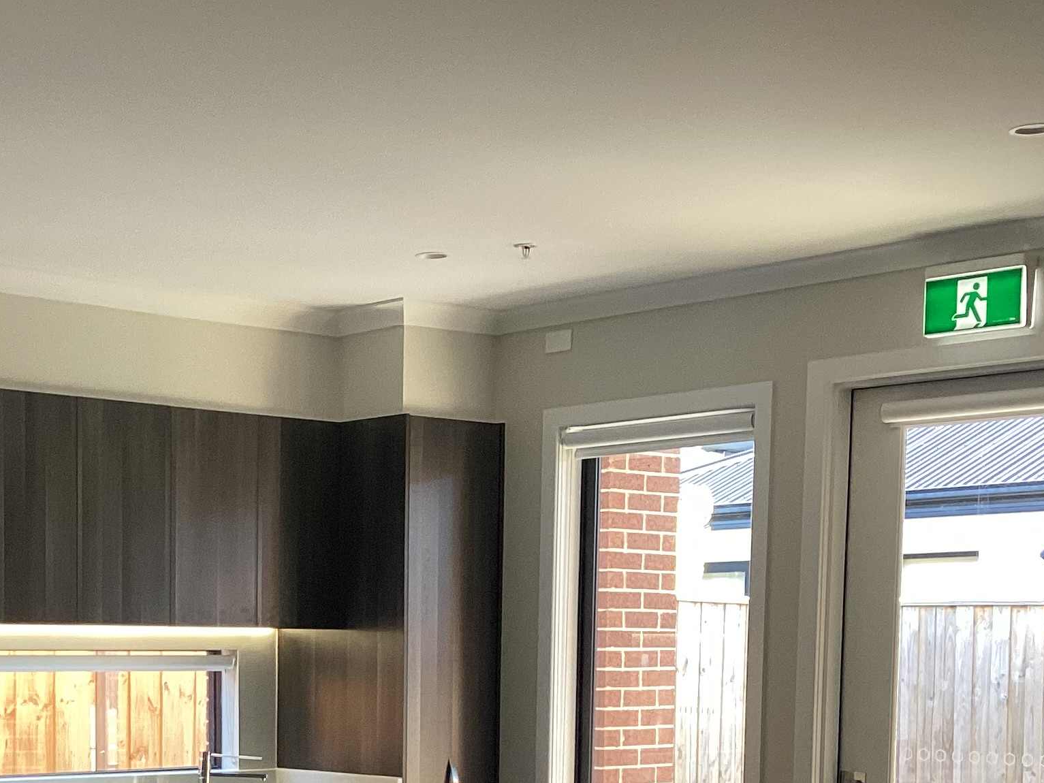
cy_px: 800
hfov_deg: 28.8
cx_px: 213
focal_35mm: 66
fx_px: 1991
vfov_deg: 21.4
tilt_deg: -4.0
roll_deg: -0.6
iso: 80
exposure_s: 1/100
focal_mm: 3.3
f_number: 2.4
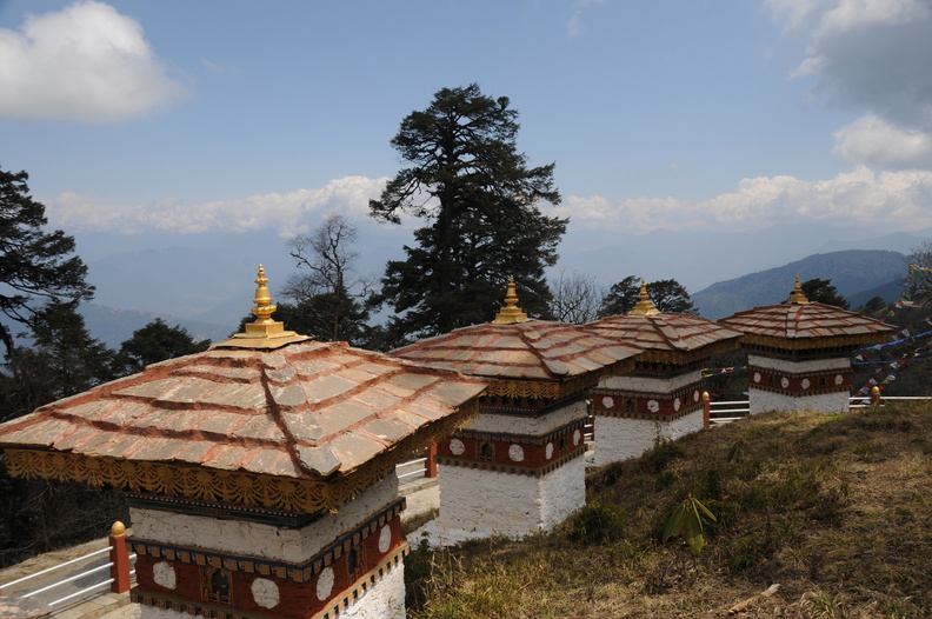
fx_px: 776
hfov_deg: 62.0
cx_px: 466
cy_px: 310
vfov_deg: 43.5
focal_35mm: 30
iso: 200
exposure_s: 1/400
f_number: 10
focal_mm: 20
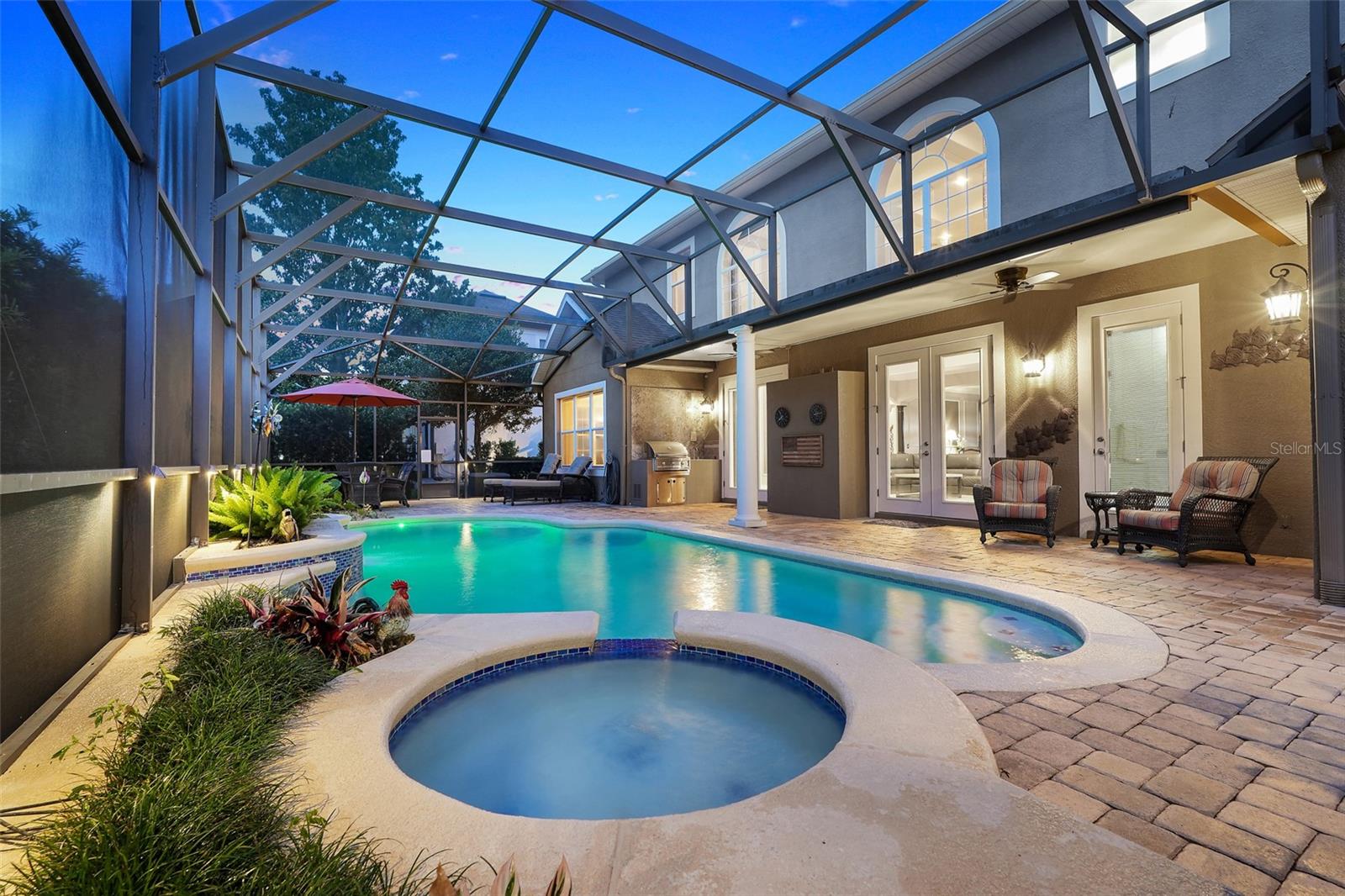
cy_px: 448
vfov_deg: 73.7
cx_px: 672
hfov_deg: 96.7
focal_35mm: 16
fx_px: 598
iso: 800
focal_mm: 16
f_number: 8
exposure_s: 8
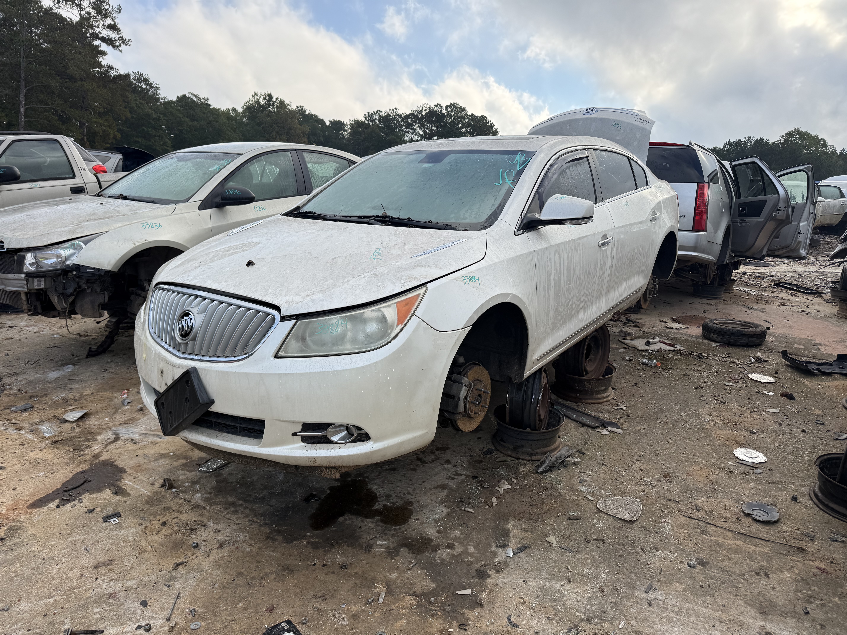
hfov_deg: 71.6
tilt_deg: -4.4
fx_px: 587
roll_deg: -2.3
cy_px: 318
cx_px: 424
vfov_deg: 56.8
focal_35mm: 24
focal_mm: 6.76
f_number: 1.78
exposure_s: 1/1949
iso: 80
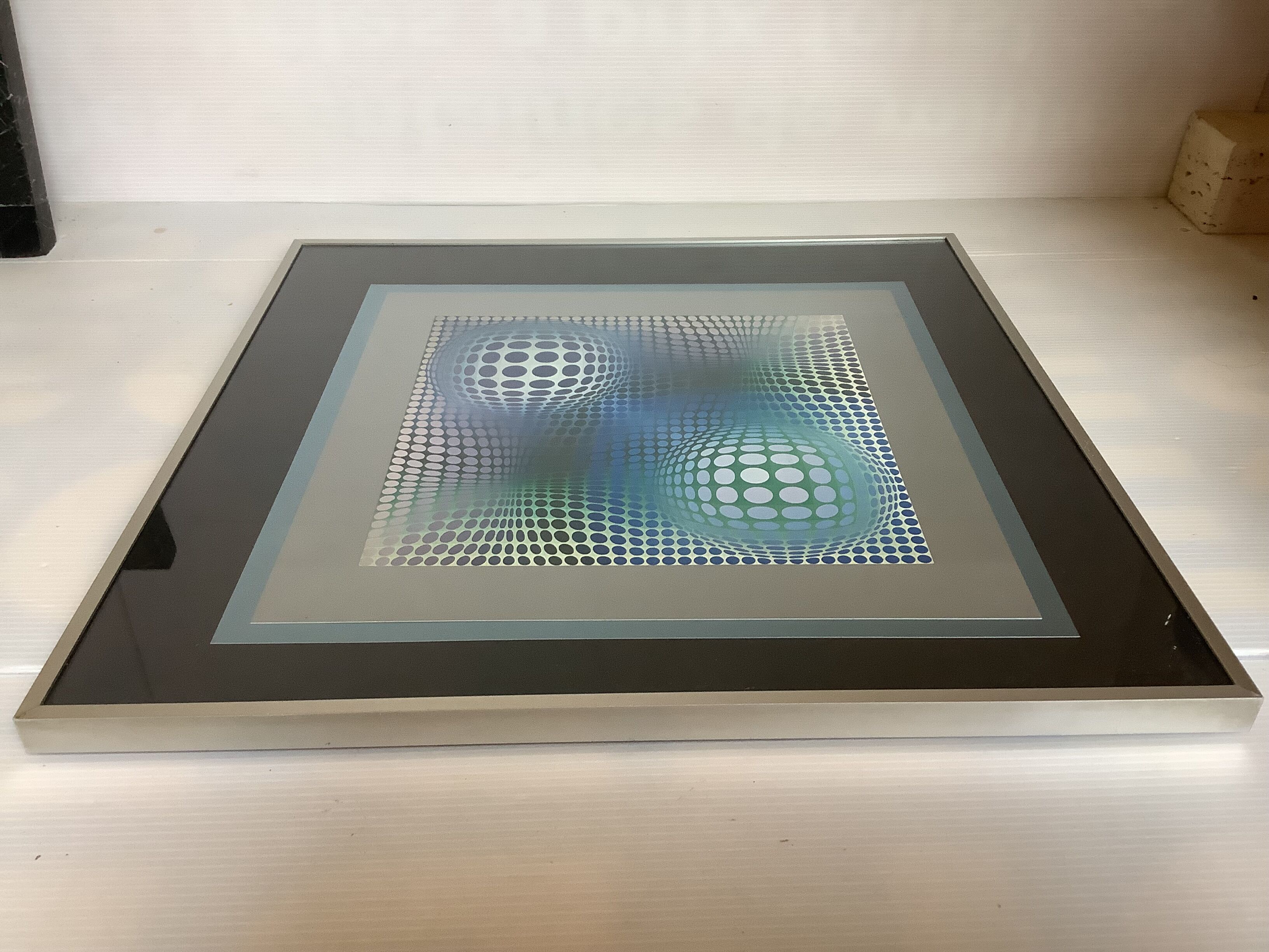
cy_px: 476
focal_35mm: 31
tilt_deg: -31.4
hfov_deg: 58.4
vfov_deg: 45.4
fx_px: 1136
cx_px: 634
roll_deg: +0.3
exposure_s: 1/60
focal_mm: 3.3
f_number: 2.4
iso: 200
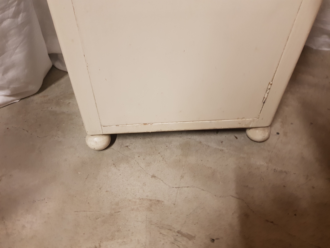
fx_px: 248
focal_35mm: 26
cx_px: 165
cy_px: 124
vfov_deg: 53.1
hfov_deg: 67.3
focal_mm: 4.2
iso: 200
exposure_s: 1/10
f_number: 1.7
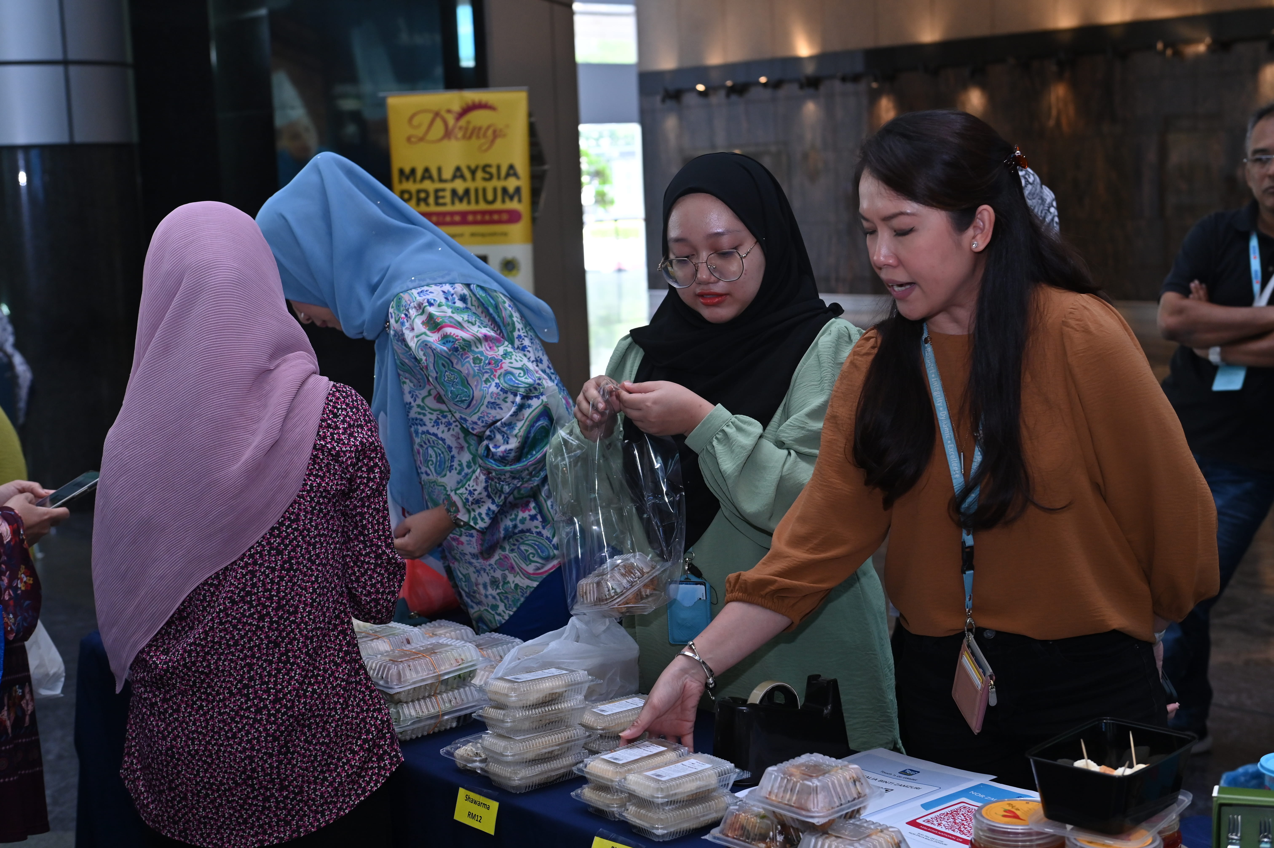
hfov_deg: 38.2
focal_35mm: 52
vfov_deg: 26.0
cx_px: 637
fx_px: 1839
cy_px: 424
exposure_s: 1/100
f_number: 4
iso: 1000
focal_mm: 52
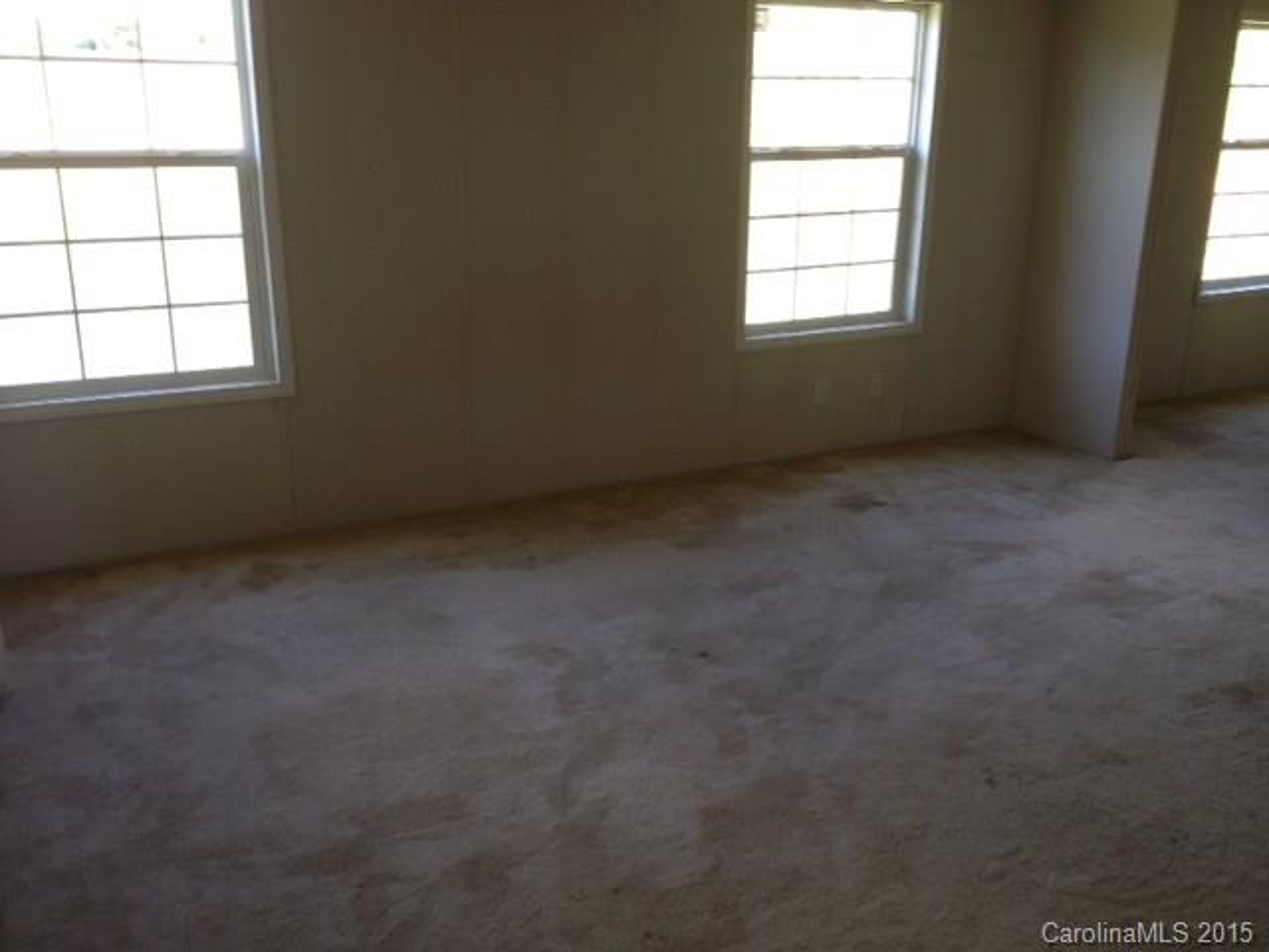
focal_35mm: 35
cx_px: 634
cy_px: 476
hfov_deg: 52.6
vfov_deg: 40.7
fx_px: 1283
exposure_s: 1/42
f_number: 2.4
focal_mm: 4.28
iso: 50
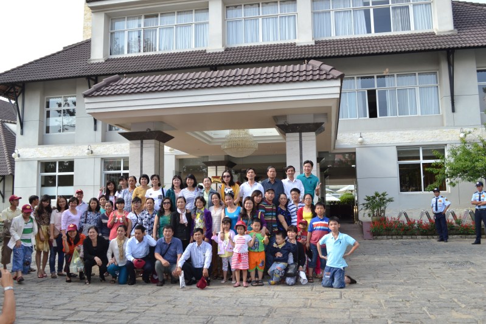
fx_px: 446
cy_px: 162
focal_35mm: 33
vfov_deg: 40.0
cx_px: 243
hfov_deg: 57.2
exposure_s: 1/200
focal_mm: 22
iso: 200
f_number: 6.3
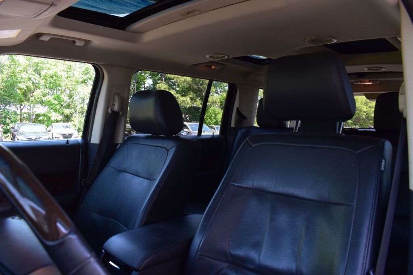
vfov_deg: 47.9
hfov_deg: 67.4
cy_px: 138
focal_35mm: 27
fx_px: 310
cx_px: 206
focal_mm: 18
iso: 400
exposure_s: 1/60
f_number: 8
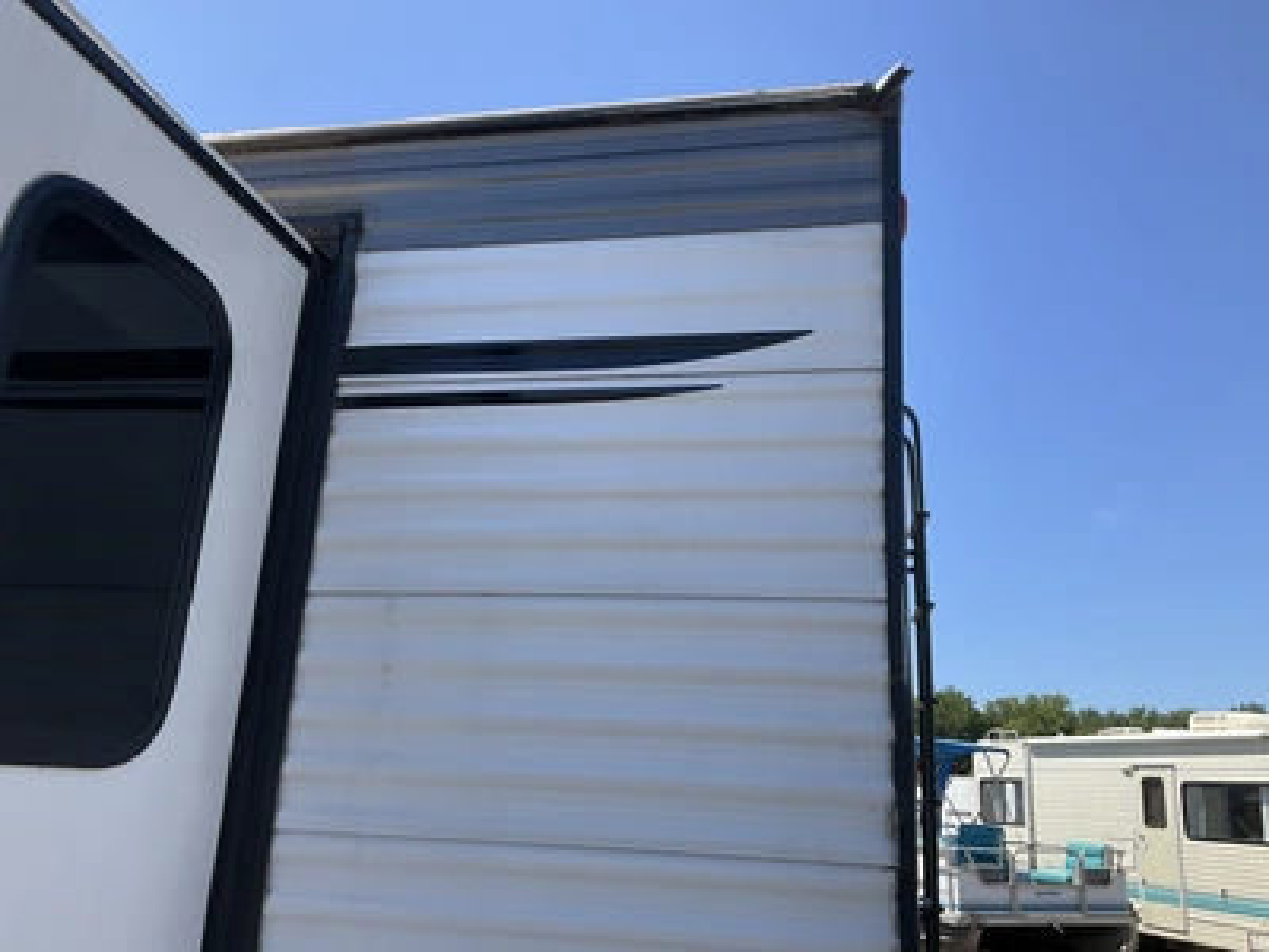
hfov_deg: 61.7
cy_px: 476
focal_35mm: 29
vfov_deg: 48.2
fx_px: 1063
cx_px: 634
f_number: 1.8
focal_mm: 3
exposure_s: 1/1195
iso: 25
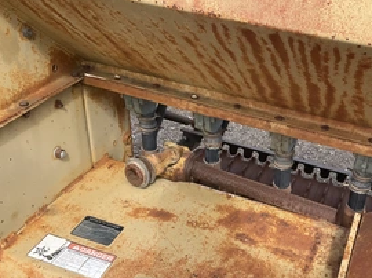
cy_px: 183
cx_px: 241
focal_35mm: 43
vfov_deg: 33.3
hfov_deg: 43.4
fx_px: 462
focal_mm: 3
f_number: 1.8
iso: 25
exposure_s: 1/599
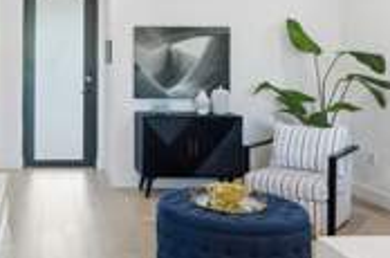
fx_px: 508
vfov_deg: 28.0
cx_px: 52
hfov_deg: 39.5
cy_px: 57
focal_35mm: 47
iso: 250
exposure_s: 1/125
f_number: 8
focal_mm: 17
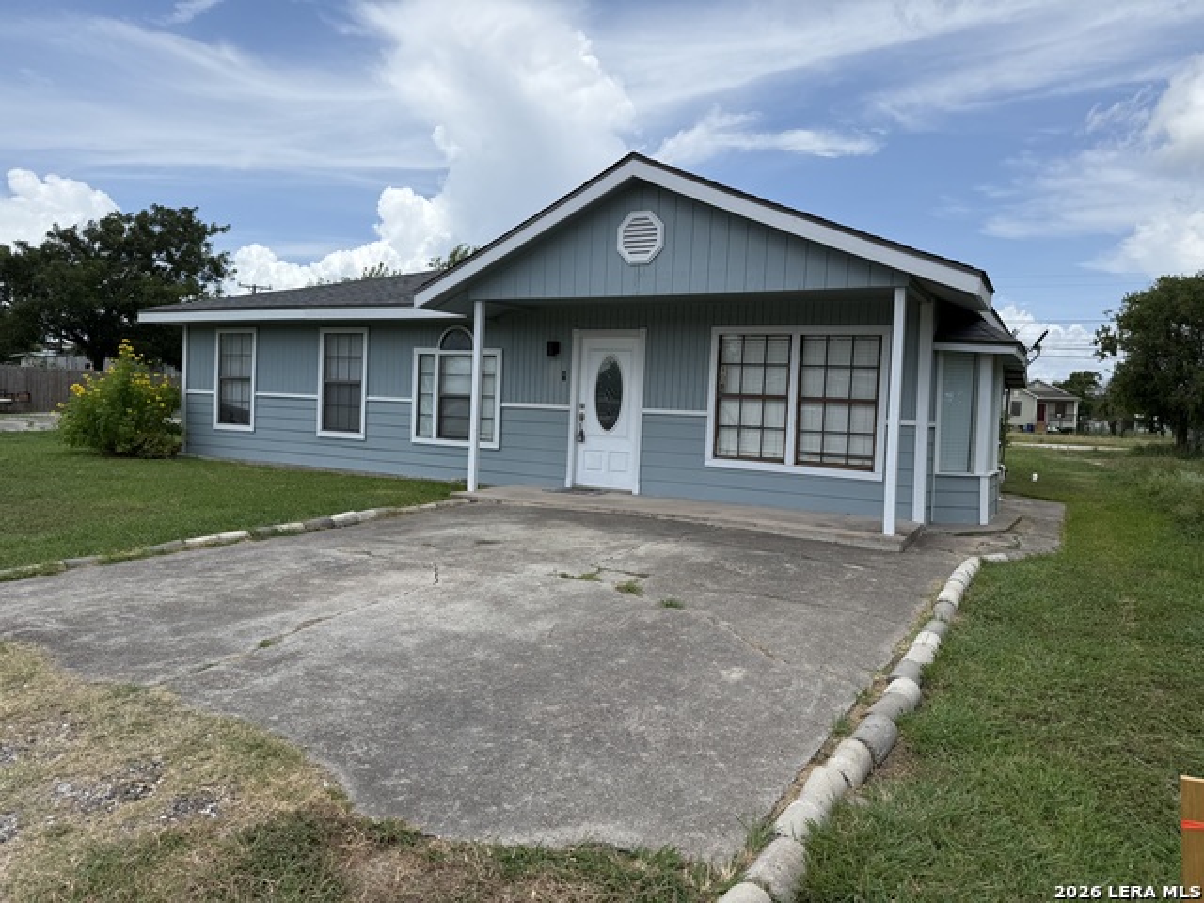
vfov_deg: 56.8
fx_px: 835
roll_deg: -2.3
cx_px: 602
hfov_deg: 71.6
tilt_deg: -4.4
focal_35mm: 24
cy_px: 452
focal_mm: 6.76
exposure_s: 1/5714
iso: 80
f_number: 1.78
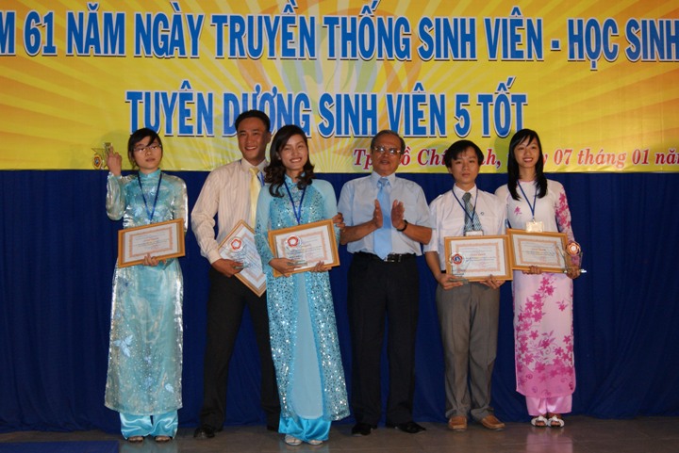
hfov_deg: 49.5
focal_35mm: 39
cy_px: 226
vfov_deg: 34.3
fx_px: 736
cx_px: 340
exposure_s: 1/60
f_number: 5.6
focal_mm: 26
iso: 400
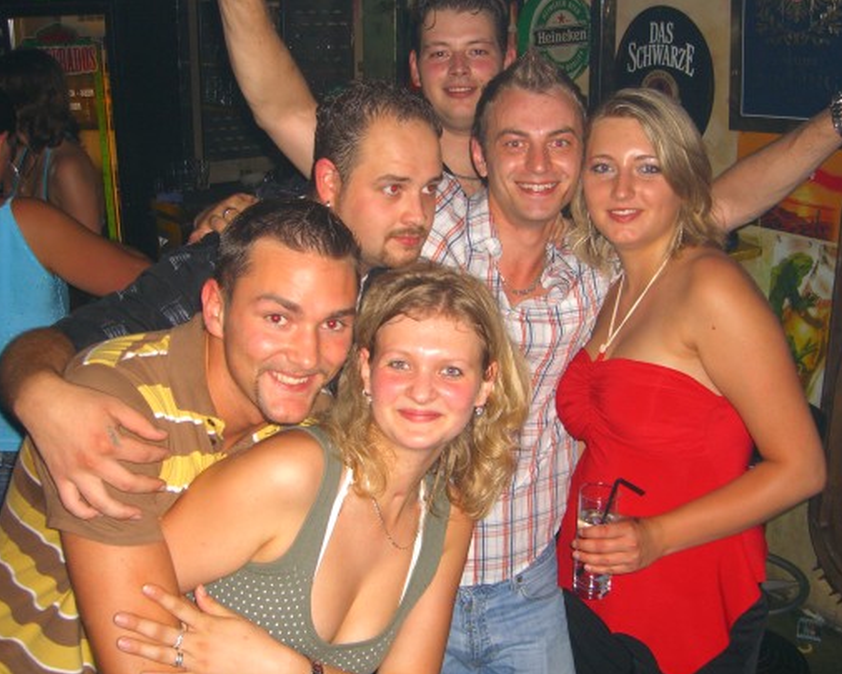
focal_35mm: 44
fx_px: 1097
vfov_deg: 34.2
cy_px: 344
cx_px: 443
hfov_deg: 42.0
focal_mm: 7.9
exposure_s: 1/60
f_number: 2.8
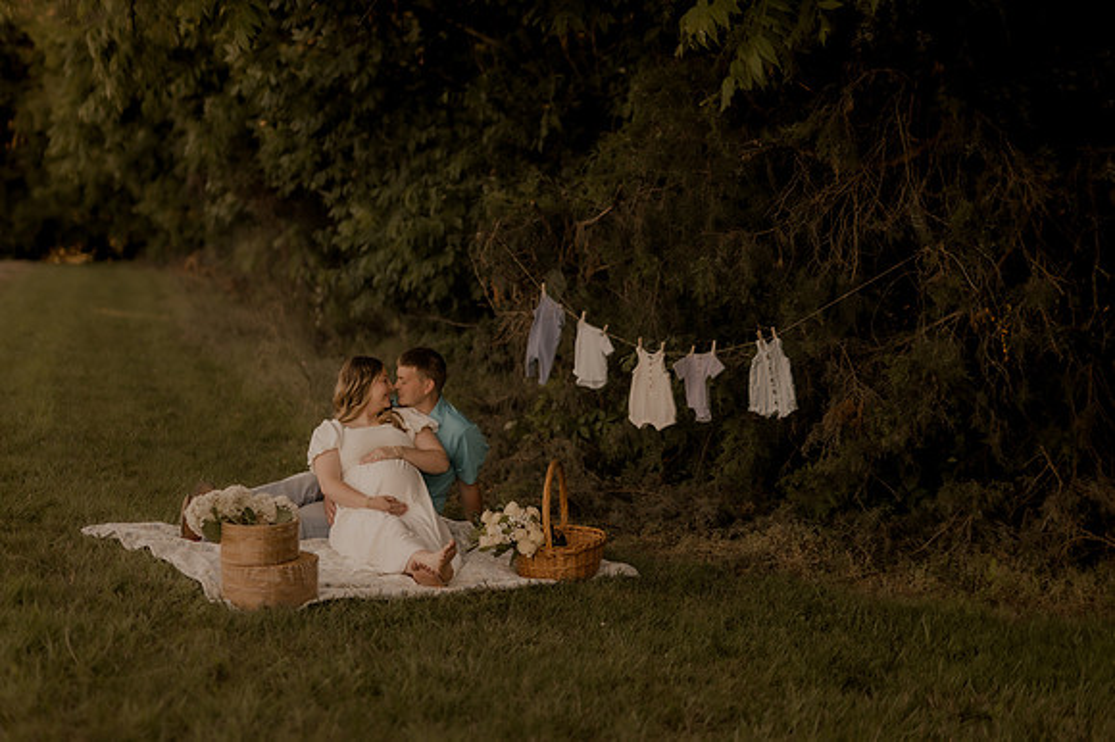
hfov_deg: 36.4
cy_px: 372
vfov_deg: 24.7
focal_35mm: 55
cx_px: 504
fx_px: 1695
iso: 200
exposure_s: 1/1000
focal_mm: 50
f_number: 1.4
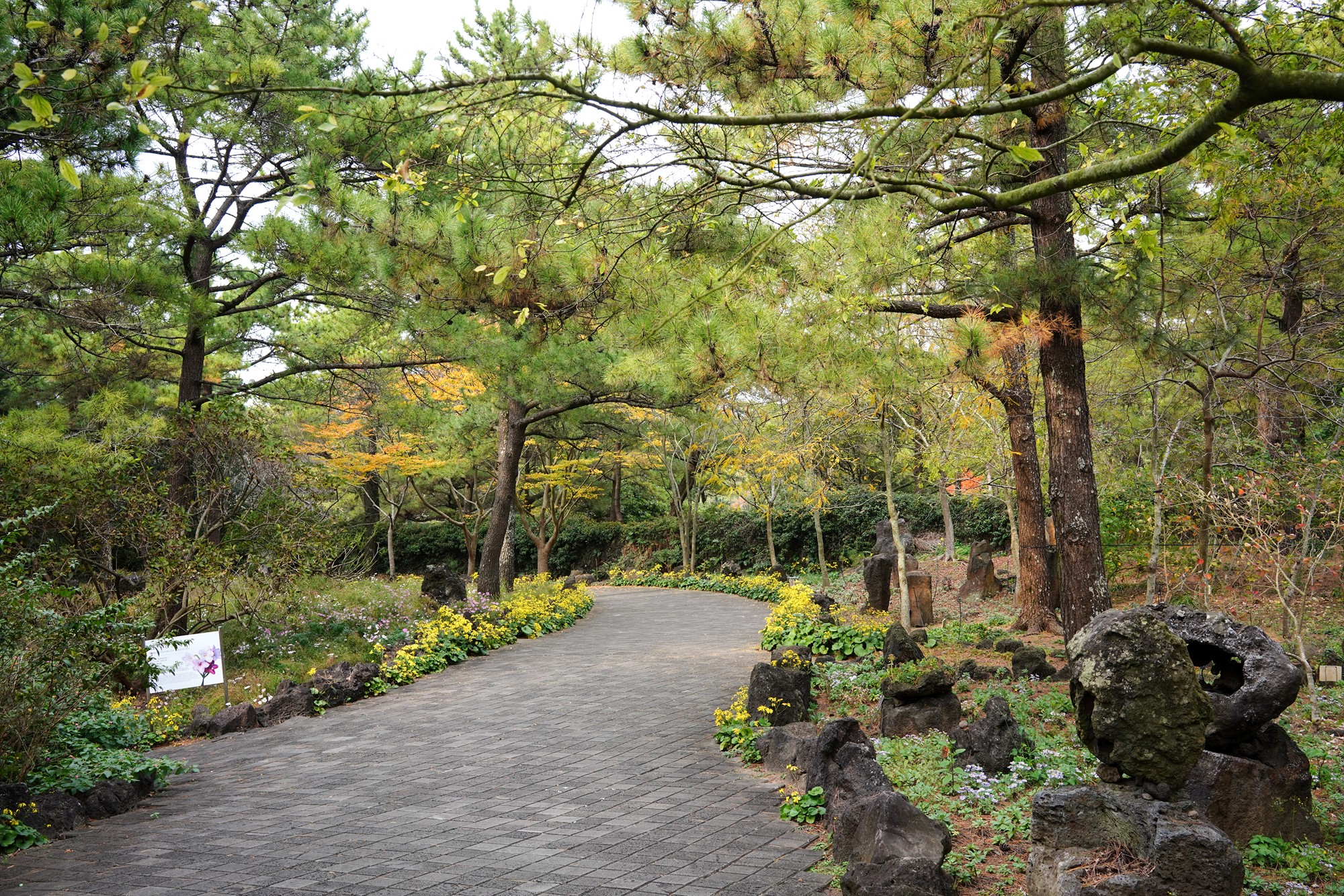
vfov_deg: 37.9
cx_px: 672
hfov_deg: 54.4
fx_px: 1307
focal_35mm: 35
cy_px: 448
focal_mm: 35
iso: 400
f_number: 9
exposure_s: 1/100
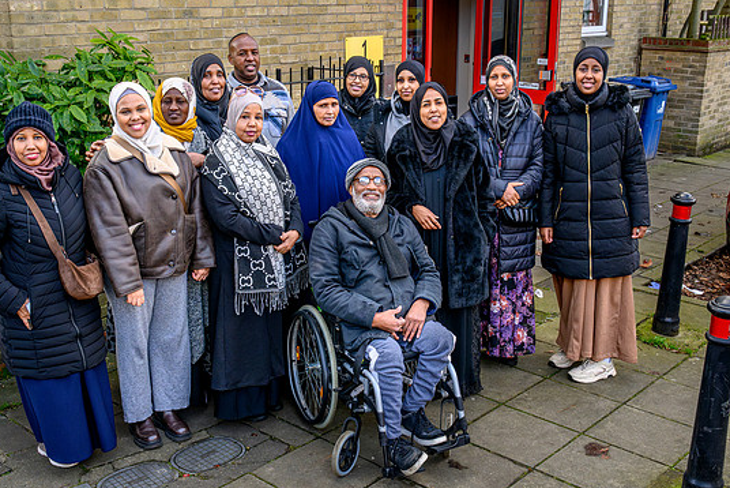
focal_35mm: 42
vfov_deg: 31.9
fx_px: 852
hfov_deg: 46.4
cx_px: 346
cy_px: 226
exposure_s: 1/125
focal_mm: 35
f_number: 13
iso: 2200
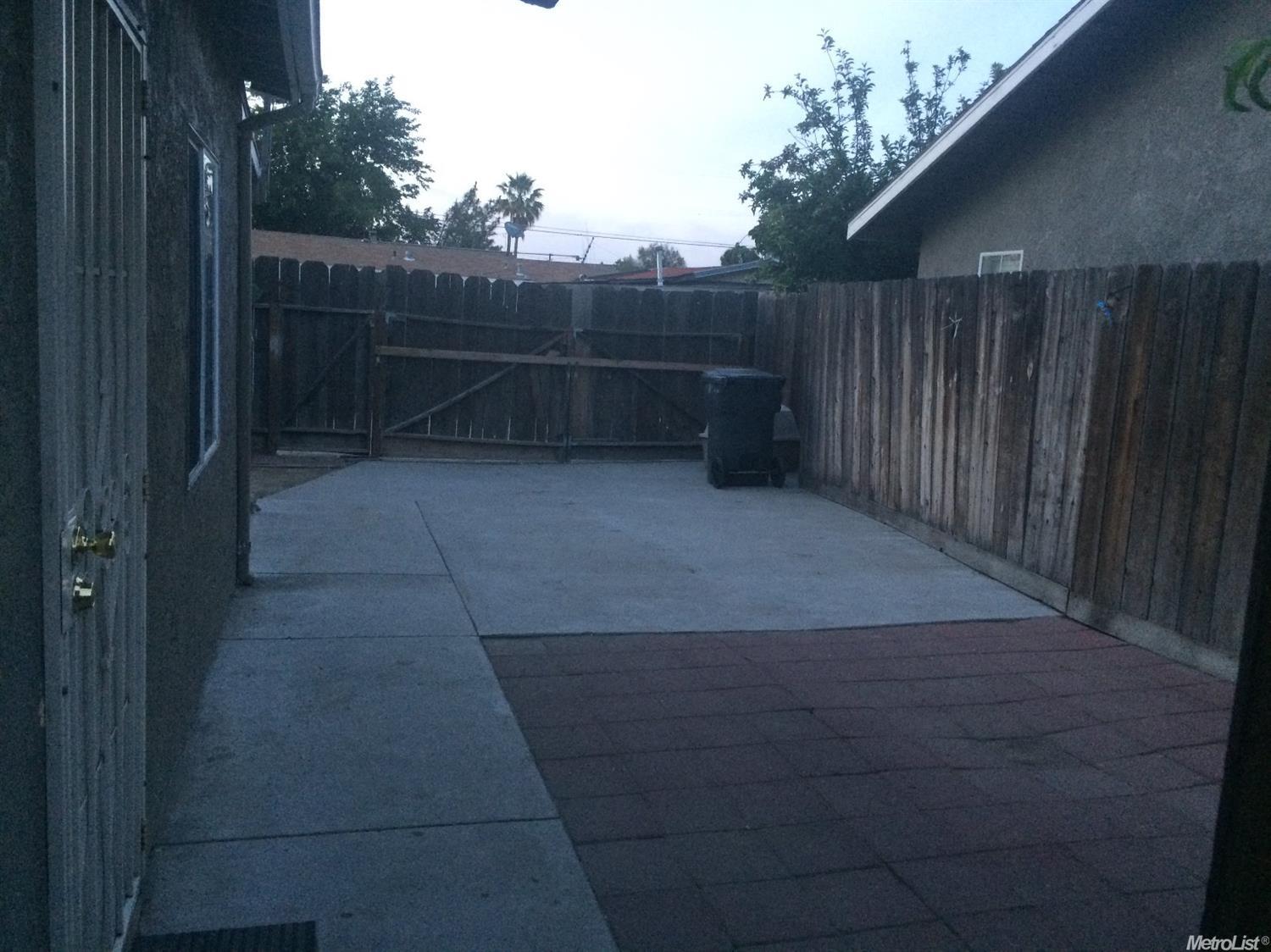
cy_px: 476
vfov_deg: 48.2
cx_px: 636
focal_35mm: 29
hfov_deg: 61.7
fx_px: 1064
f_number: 2.2
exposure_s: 1/30
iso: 250
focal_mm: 4.15
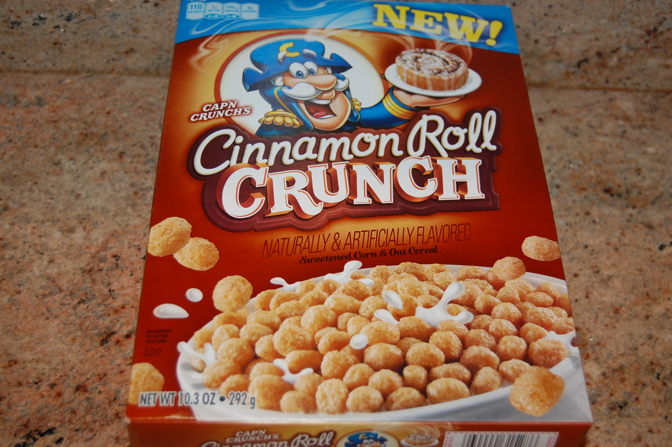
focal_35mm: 52
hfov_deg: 37.9
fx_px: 979
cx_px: 336
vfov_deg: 25.7
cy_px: 224
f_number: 4.8
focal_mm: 35
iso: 400
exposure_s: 1/60
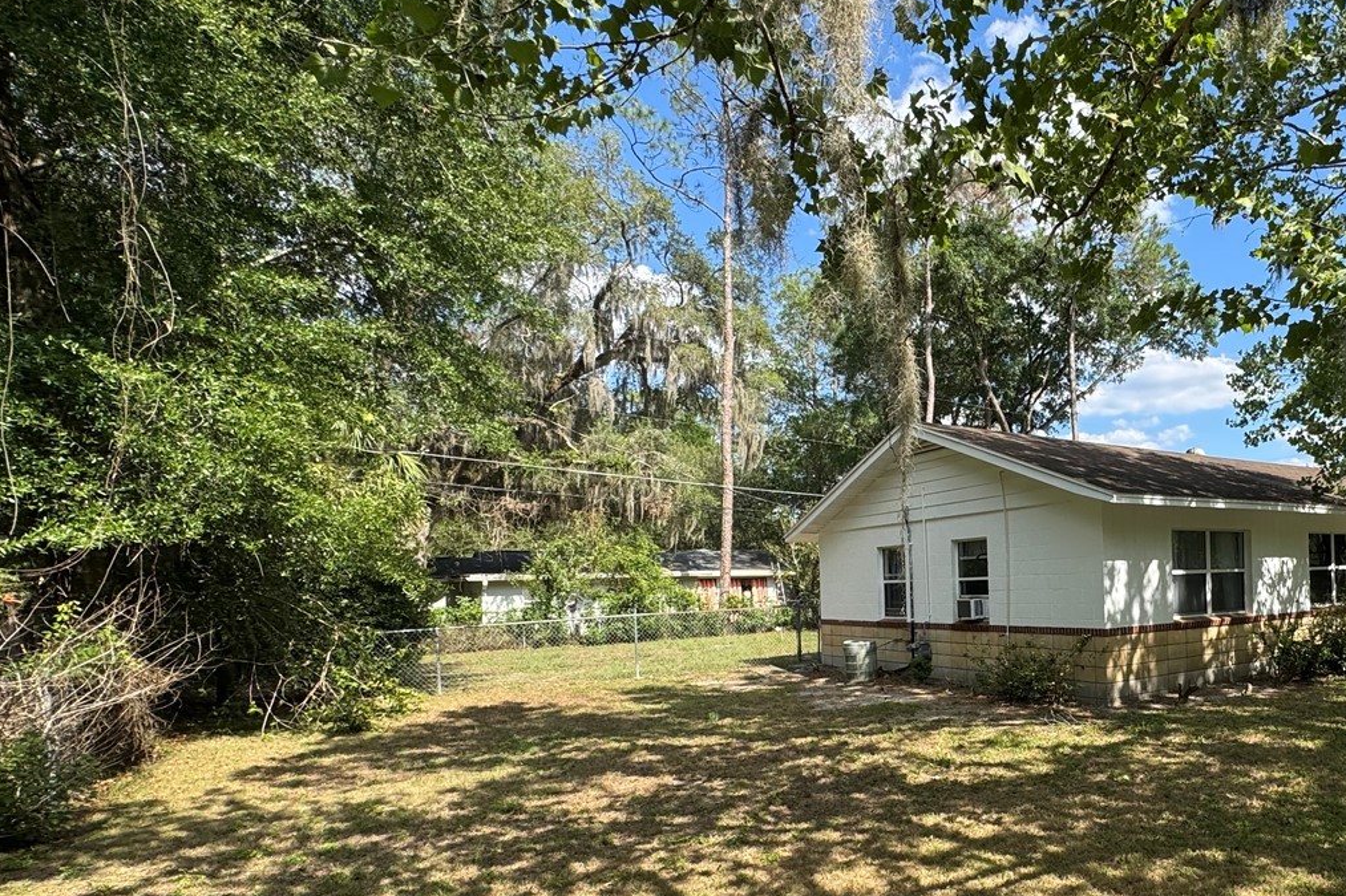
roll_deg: +1.3
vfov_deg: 54.1
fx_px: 860
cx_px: 1039
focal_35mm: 23
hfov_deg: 70.0
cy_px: 588
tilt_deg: -1.6
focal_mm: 2.22
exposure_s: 1/771
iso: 50
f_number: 2.2
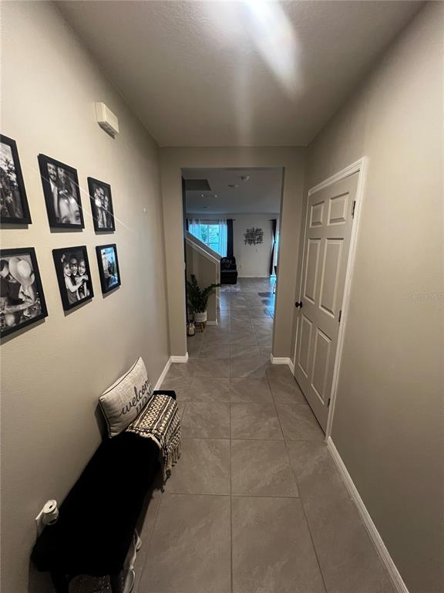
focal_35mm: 13
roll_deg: -0.4
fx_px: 222
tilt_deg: -13.8
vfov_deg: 106.2
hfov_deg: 89.9
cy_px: 296
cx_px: 222
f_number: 1.8
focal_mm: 1.57
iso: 500
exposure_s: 1/60
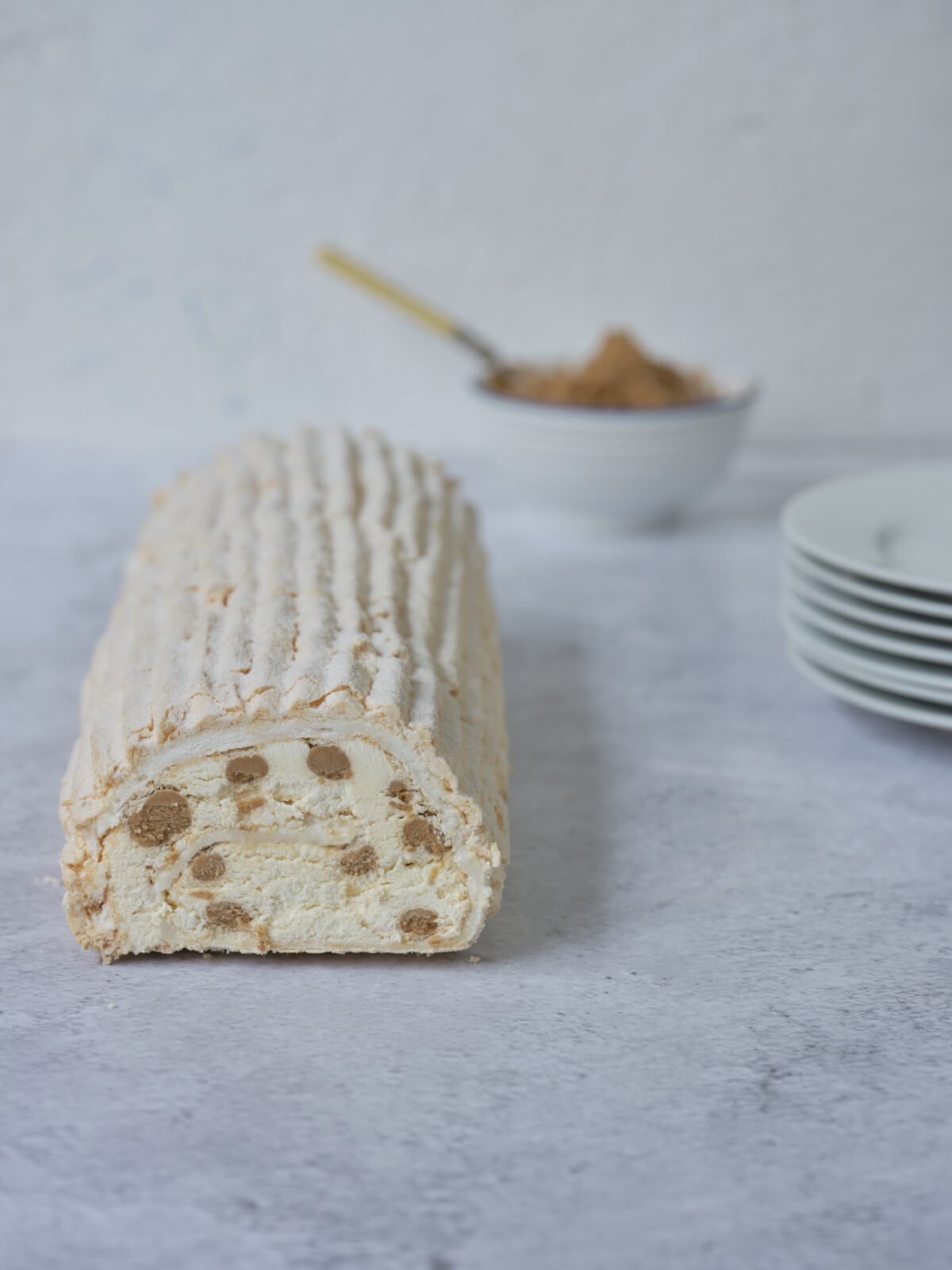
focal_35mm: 95
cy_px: 635
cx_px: 476
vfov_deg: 20.7
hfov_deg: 15.6
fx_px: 3484
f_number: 7.1
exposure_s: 1/10
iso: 100
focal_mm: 120
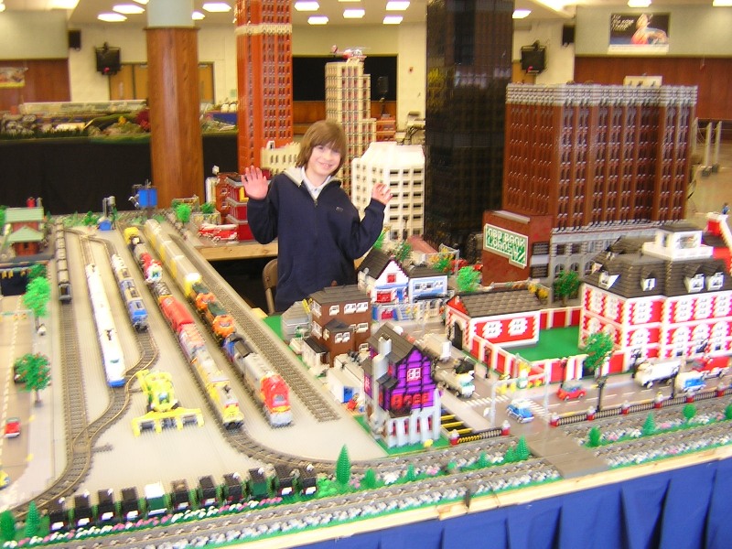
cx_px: 366
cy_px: 274
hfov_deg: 51.4
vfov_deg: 39.7
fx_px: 761
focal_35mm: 36
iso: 100
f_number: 2.6
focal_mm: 4.7
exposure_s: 1/8.7
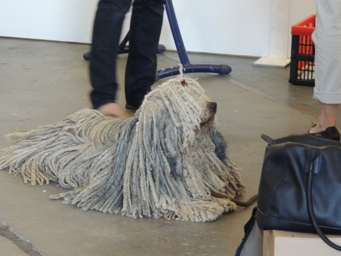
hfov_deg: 10.9
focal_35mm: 182
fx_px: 1793
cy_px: 130
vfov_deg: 8.2
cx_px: 165
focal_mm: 30.3
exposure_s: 1/20
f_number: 4.5
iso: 800
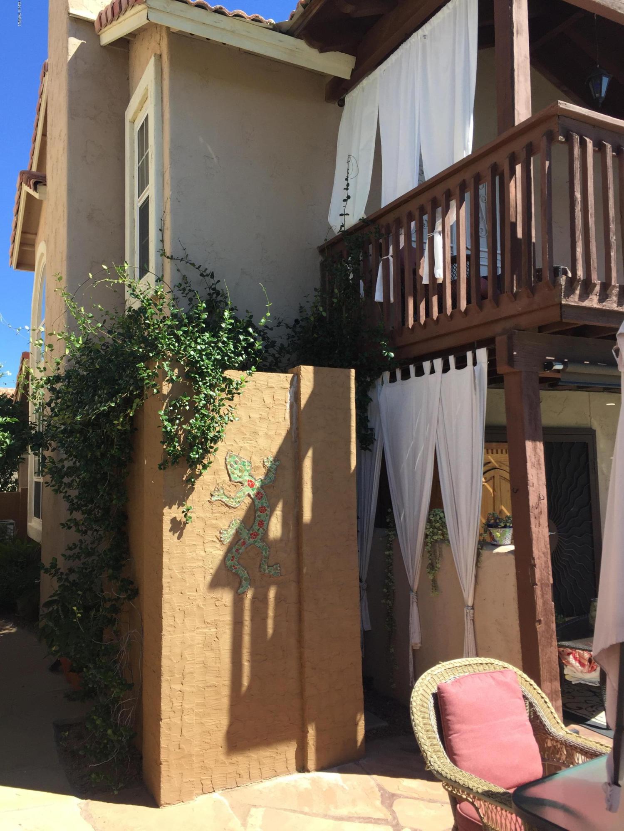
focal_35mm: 29
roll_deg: +0.0
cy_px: 416
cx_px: 312
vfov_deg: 61.7
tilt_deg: +8.2
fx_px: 697
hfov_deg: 48.2
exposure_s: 1/791
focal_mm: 4.15
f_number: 2.2
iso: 32
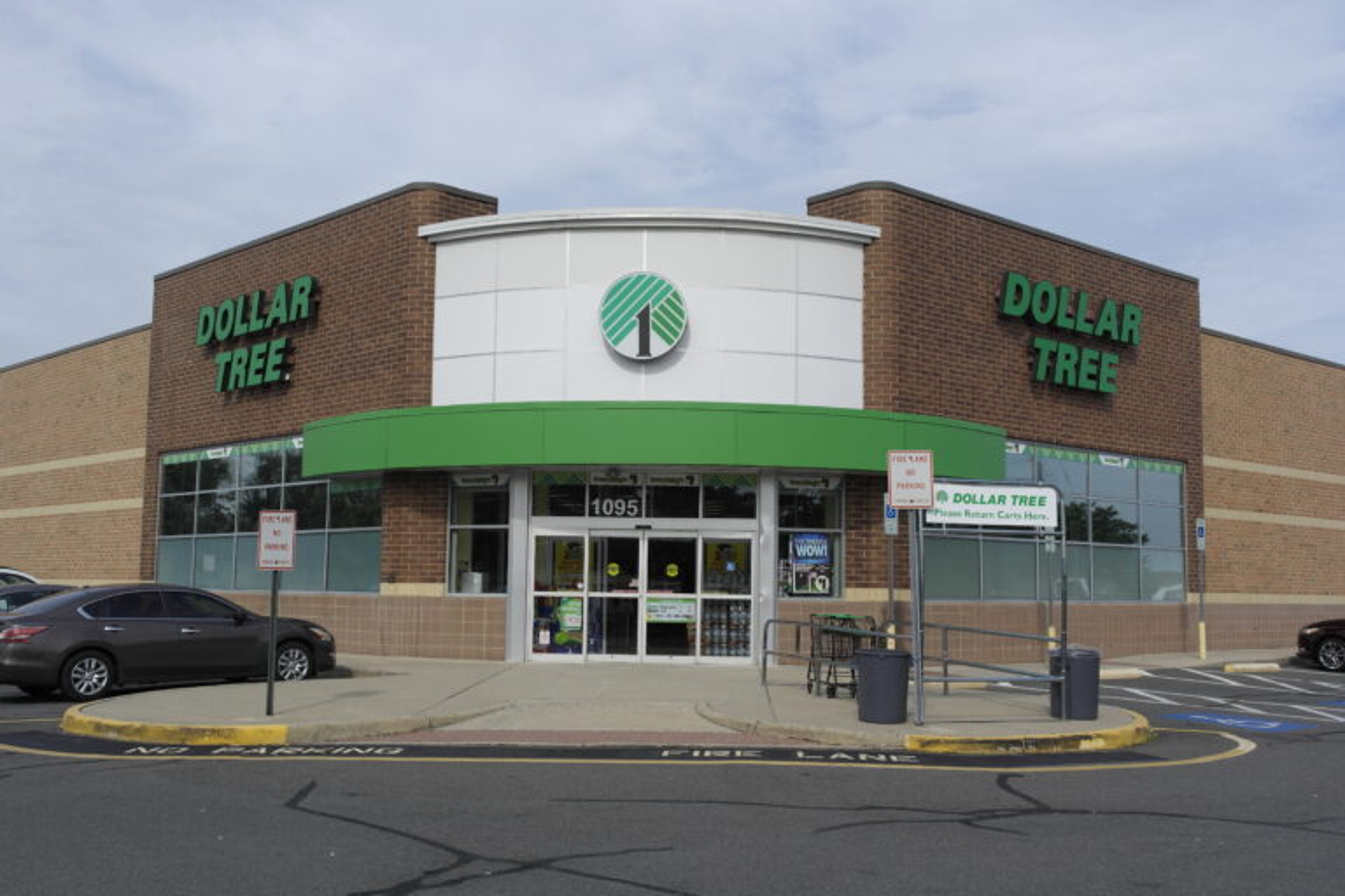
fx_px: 1345
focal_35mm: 36
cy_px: 448
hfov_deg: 53.1
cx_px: 672
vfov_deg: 36.9
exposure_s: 1/320
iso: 100
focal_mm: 24
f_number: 7.1
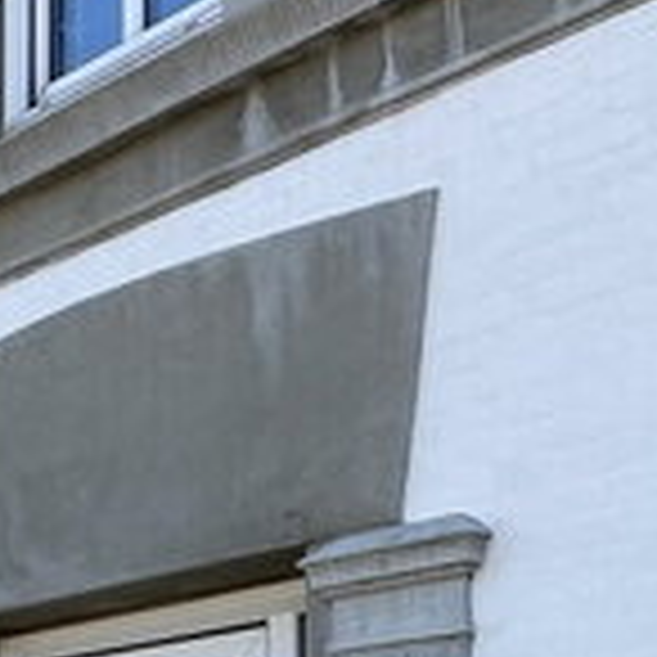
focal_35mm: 84
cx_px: -94
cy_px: 844
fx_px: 1804
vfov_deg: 19.2
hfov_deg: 19.6
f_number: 1.8
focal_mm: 4.25
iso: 32
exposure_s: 1/998
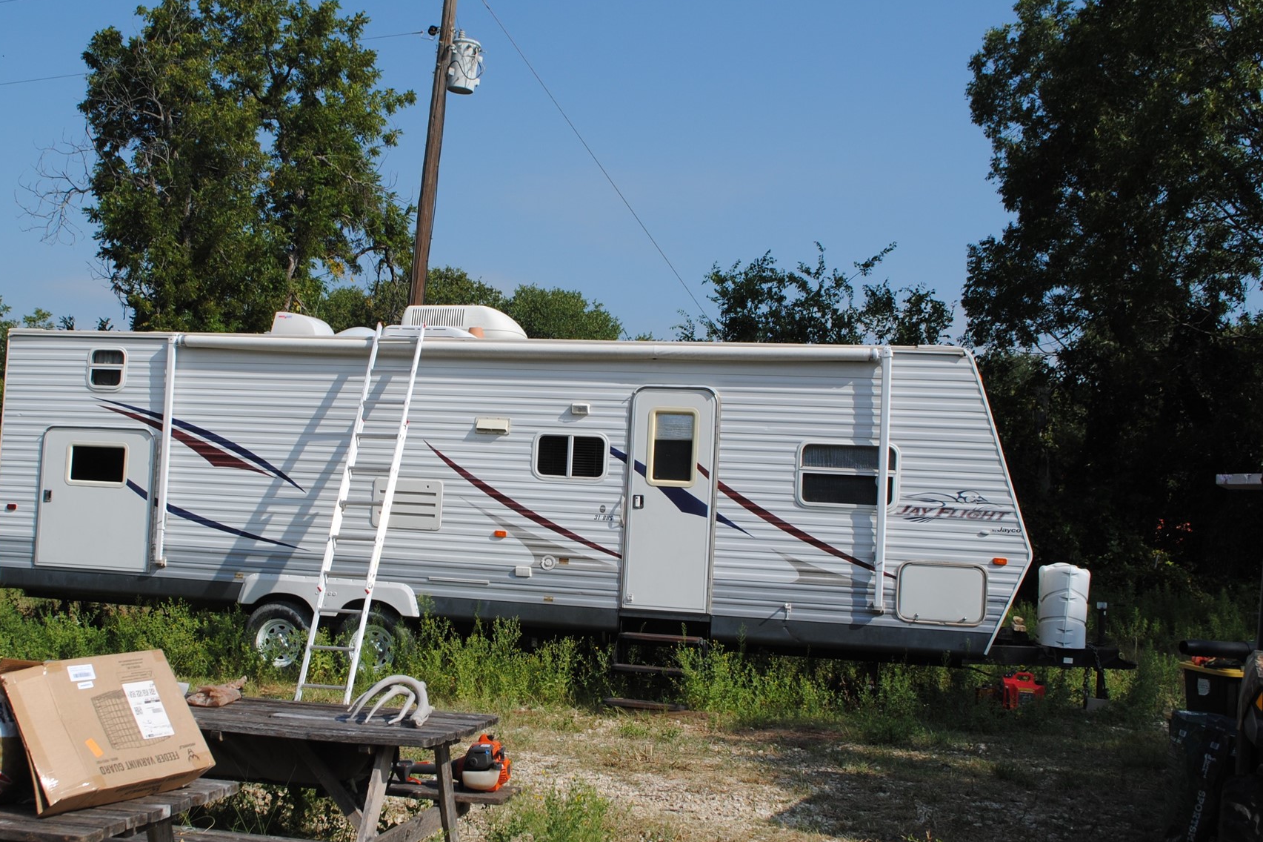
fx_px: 1473
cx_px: 537
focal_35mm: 42
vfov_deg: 31.9
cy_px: 426
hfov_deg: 46.3
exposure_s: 1/320
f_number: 9
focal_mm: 22
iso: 100
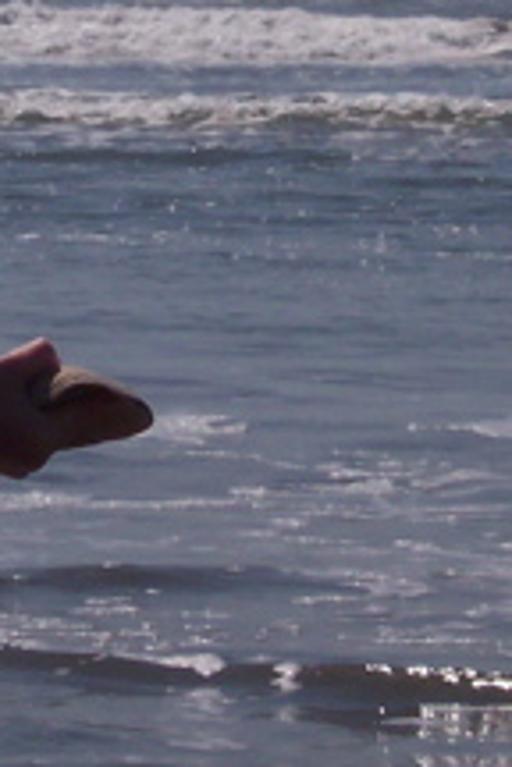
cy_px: -62
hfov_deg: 4.7
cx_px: 172
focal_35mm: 293
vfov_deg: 7.0
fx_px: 6250
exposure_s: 1/1000
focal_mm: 16
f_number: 6.7
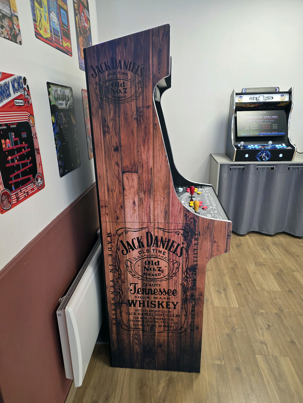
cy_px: 202
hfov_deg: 58.9
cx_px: 152
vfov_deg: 73.9
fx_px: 268
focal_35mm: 23
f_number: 1.7
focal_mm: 6.25
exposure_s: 1/100
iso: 125
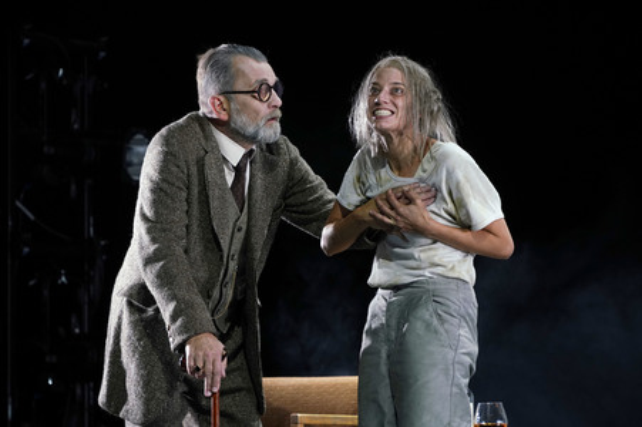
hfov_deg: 11.2
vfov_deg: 7.5
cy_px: 214
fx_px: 3261
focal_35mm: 183
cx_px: 321
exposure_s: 1/200
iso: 1000
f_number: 5.6
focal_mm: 183
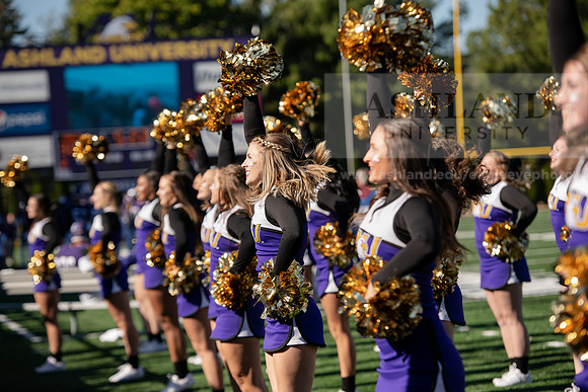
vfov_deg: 11.0
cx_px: 294
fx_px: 2042
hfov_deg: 16.4
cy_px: 196
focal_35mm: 125
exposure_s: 1/1250
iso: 125
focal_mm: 125
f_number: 3.5
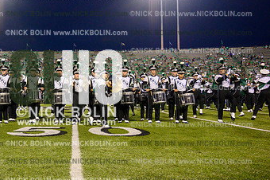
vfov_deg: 32.6
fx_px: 307
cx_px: 66
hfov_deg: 45.7
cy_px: 88
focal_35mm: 41
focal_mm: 24
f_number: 4
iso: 5000
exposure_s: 1/500
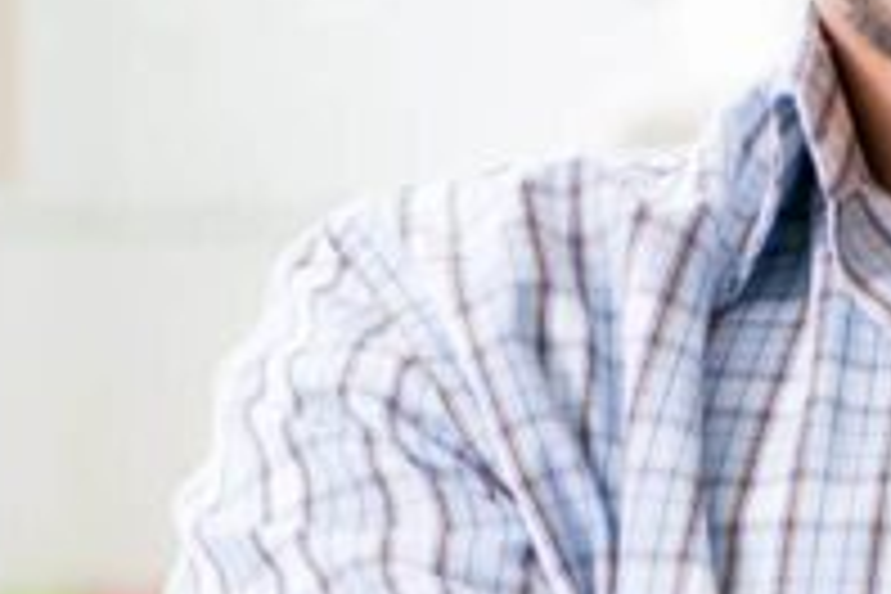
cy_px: 423
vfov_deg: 2.5
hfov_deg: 3.8
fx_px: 13463
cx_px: 652
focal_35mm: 544
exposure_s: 1/100
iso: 160
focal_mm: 105
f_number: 5
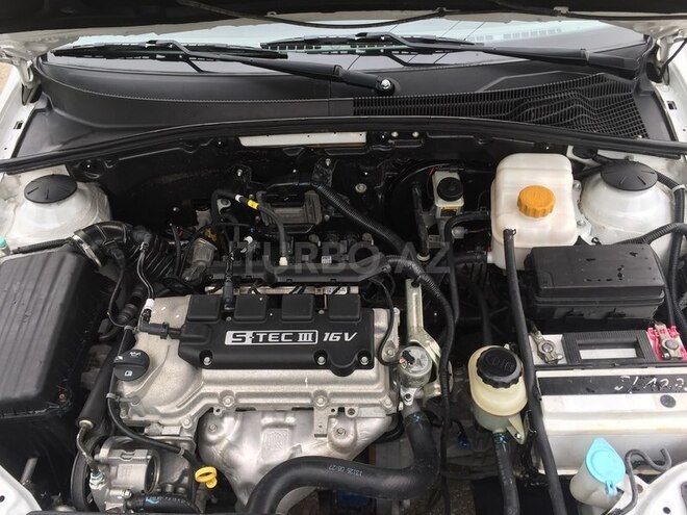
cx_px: 344
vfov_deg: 48.2
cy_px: 258
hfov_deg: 61.7
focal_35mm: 29
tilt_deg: -39.8
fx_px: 576
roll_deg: +4.1
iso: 32
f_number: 2.2
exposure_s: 1/123
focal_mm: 4.15
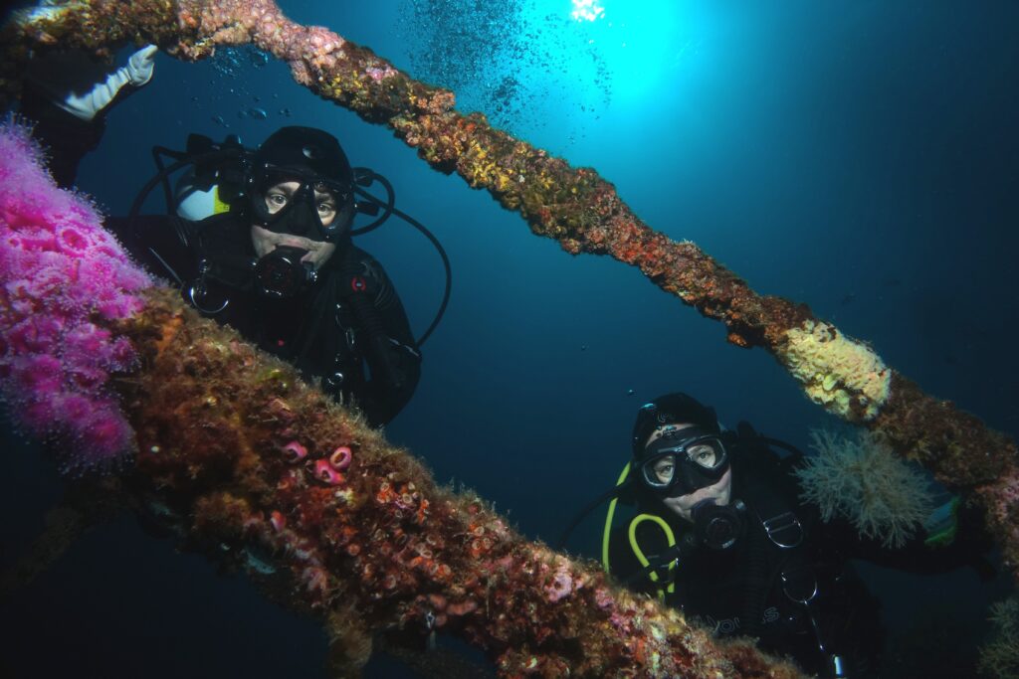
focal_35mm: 24
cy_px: 340
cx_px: 510
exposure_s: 1/1000
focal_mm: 8.8
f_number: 11
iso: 80
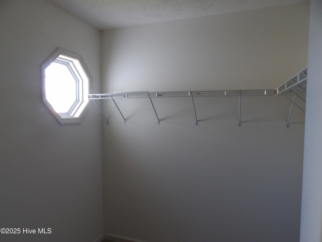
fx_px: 223
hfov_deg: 71.6
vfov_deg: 56.8
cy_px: 121
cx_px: 161
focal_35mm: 24
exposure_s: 1/17
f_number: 3.2
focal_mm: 4.3
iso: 200
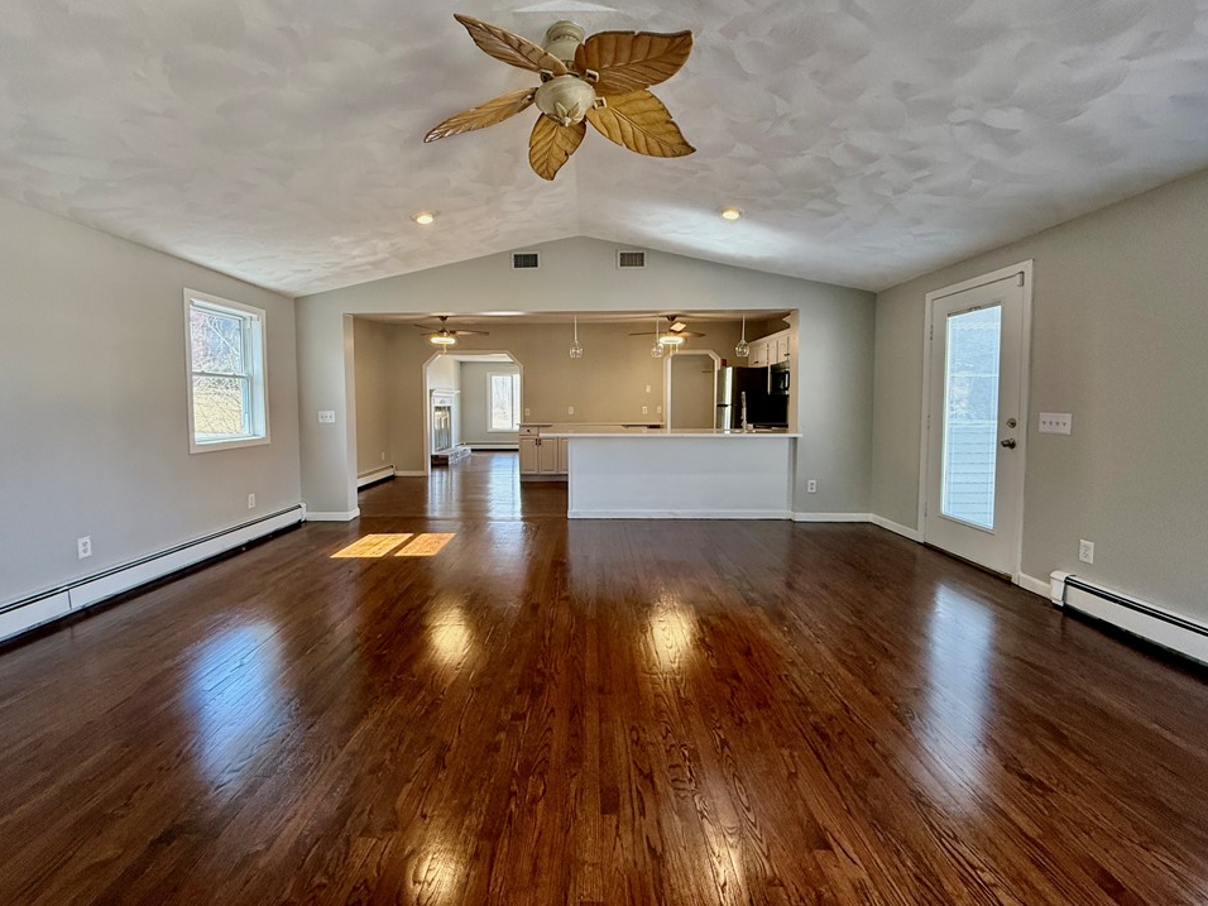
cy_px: 431
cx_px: 580
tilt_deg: -4.2
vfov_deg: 81.7
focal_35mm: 15
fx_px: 523
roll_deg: +1.0
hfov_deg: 98.1
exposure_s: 1/120
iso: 200
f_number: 2.2
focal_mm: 2.22
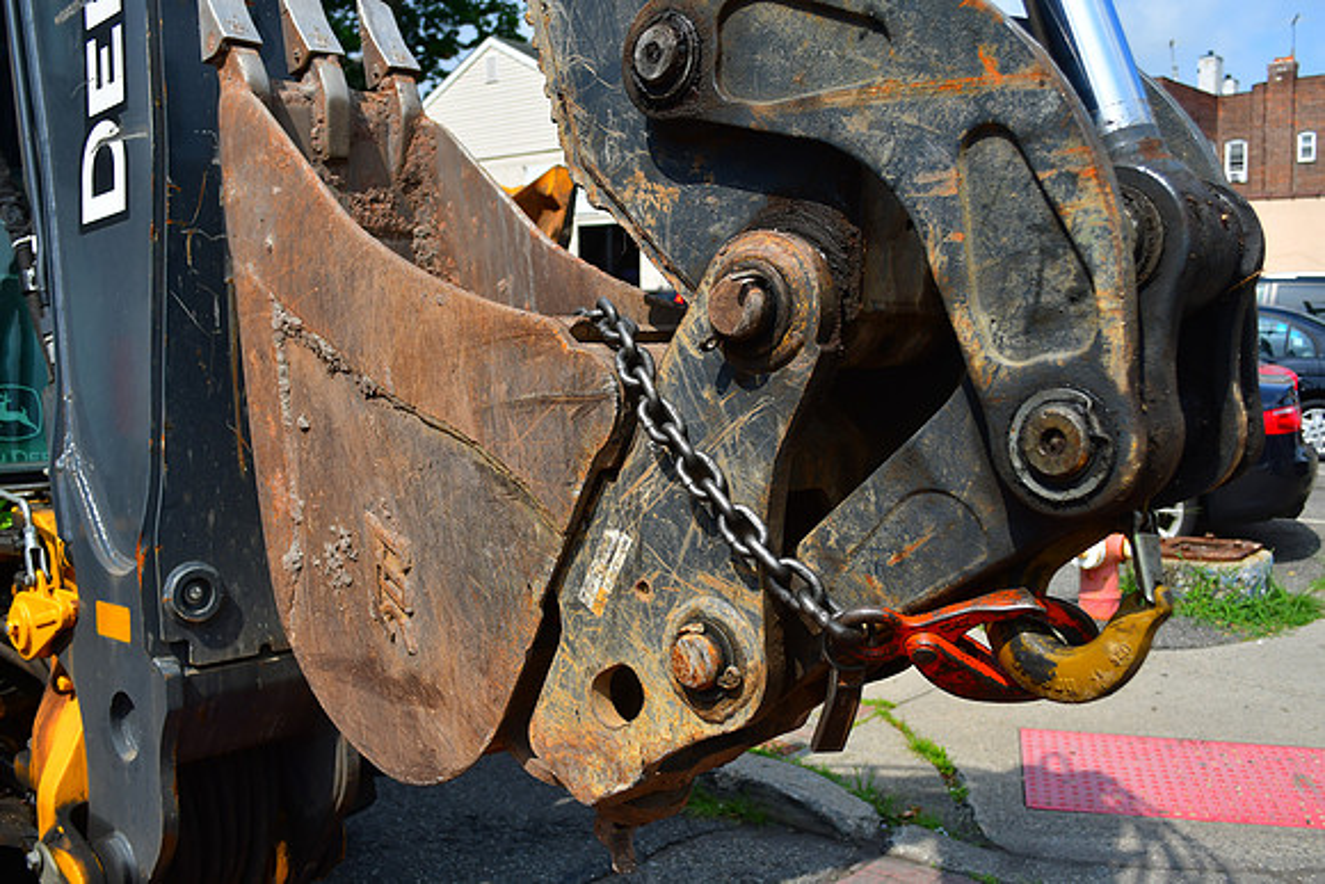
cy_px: 442
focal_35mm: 36
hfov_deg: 53.1
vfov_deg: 36.9
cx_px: 662
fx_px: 1325
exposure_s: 1/1600
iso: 200
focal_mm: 24
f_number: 5
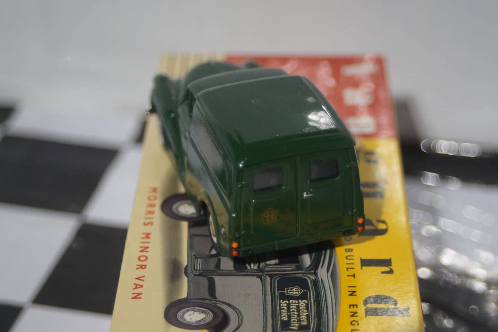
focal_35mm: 90
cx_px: 249
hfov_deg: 22.6
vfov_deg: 15.2
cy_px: 166
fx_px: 1245
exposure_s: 1/160
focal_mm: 60
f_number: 5.6
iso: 1600
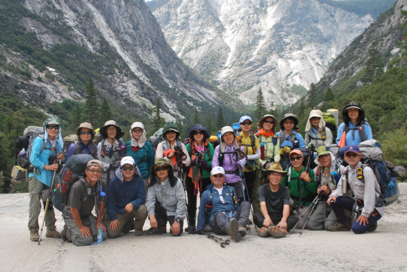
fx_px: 441
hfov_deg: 49.5
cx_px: 204
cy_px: 136
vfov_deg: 34.3
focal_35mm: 39
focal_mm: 26
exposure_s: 1/160
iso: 100
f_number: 6.3
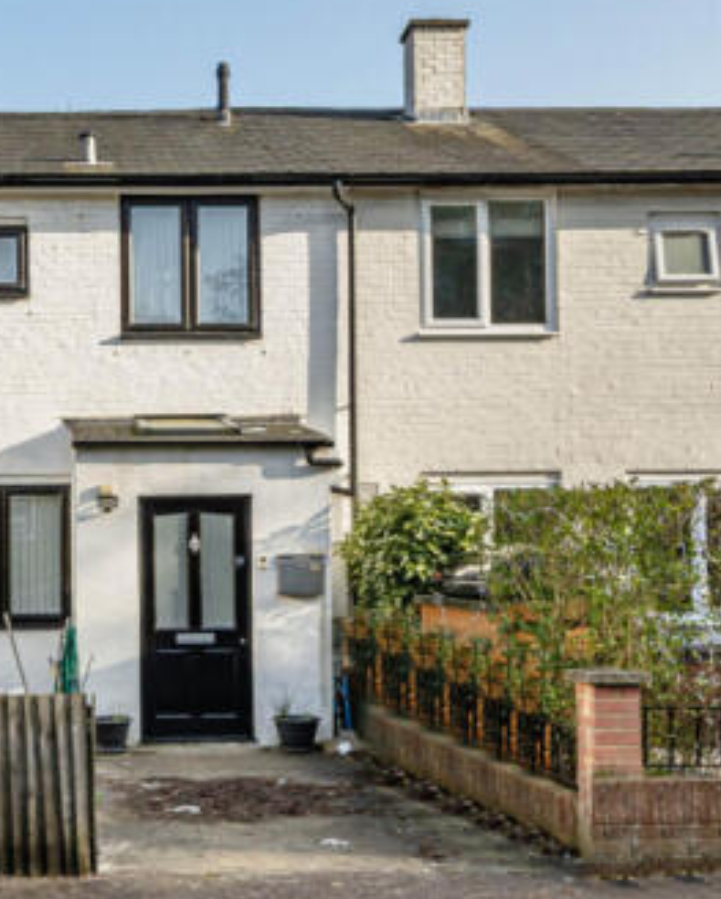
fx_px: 1199
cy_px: 338
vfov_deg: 40.8
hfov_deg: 32.1
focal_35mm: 45
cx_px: 90
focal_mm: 16
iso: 400
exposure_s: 1/500
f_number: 8
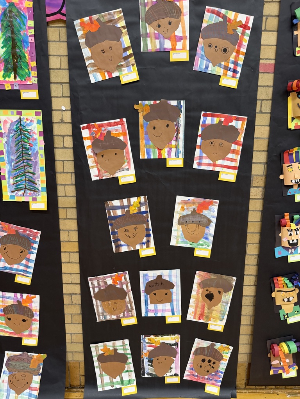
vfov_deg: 71.6
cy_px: 200
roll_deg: -1.1
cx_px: 150
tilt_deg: -12.2
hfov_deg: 56.8
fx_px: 277
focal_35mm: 24
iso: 200
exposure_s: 1/60
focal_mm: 6.76
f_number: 1.78
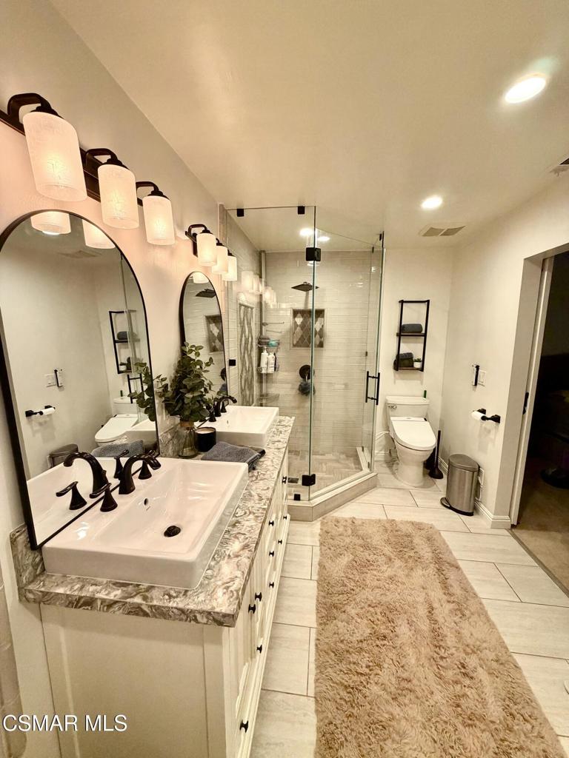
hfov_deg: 85.7
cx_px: 284
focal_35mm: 14
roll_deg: +0.0
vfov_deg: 102.1
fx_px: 307
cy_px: 379
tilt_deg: -8.2
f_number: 2.2
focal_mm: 2.22
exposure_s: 1/120
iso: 320
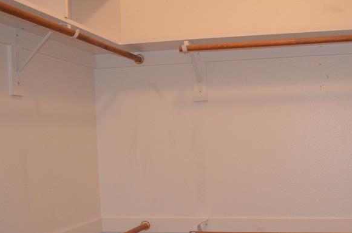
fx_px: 517
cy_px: 166
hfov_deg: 37.3
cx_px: 223
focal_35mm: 53
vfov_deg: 25.2
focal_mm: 20
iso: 2200
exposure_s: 1/60
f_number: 3.8
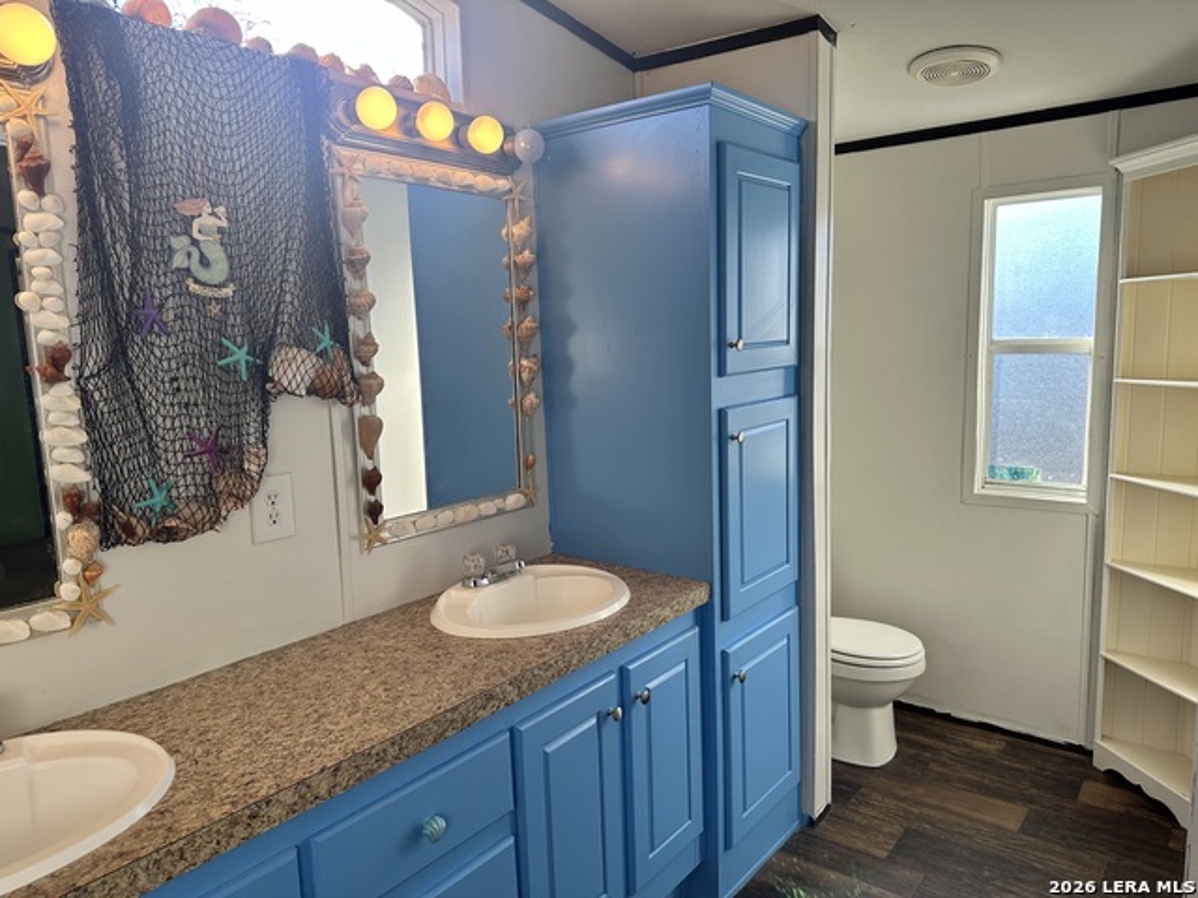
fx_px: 831
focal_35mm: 24
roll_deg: +2.0
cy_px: 449
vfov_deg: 56.8
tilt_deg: -7.6
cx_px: 599
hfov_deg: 71.6
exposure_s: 1/290
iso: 80
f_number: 1.78
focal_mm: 6.86
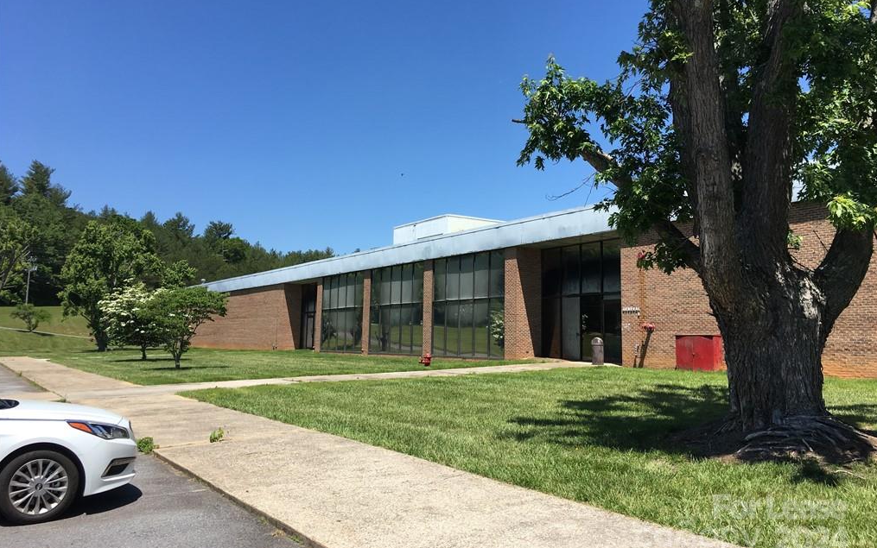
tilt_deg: +7.6
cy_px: 243
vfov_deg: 40.6
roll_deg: -0.3
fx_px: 741
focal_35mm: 31
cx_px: 437
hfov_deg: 61.2
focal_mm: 4.15
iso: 25
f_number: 2.2
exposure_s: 1/1538
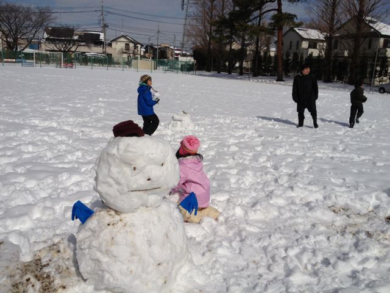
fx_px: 394
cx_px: 195
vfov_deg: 40.7
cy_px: 146
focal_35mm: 35
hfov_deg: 52.6
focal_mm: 4.28
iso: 50
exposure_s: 1/11111
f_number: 2.4
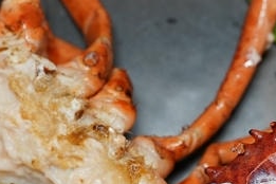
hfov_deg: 11.7
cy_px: 152
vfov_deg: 7.8
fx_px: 1342
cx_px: 192
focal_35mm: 175
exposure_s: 1/60
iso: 250
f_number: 4
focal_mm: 38
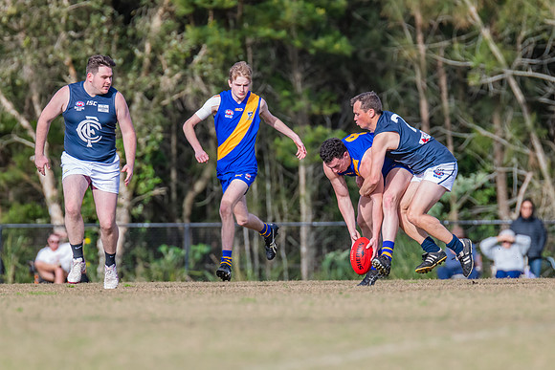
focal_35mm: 540
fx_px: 8334
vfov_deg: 2.5
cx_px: 330
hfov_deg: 3.8
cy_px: 182
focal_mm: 420
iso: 800
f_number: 5.6
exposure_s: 1/2000
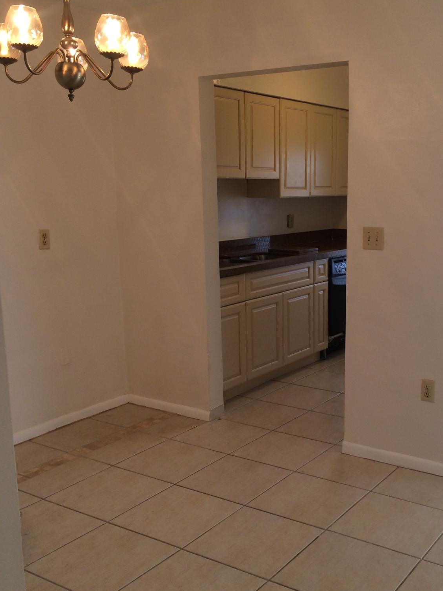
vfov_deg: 46.8
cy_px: 315
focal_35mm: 40
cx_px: 295
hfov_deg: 35.6
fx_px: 683
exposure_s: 1/60
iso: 50
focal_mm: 4.12
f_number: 2.2
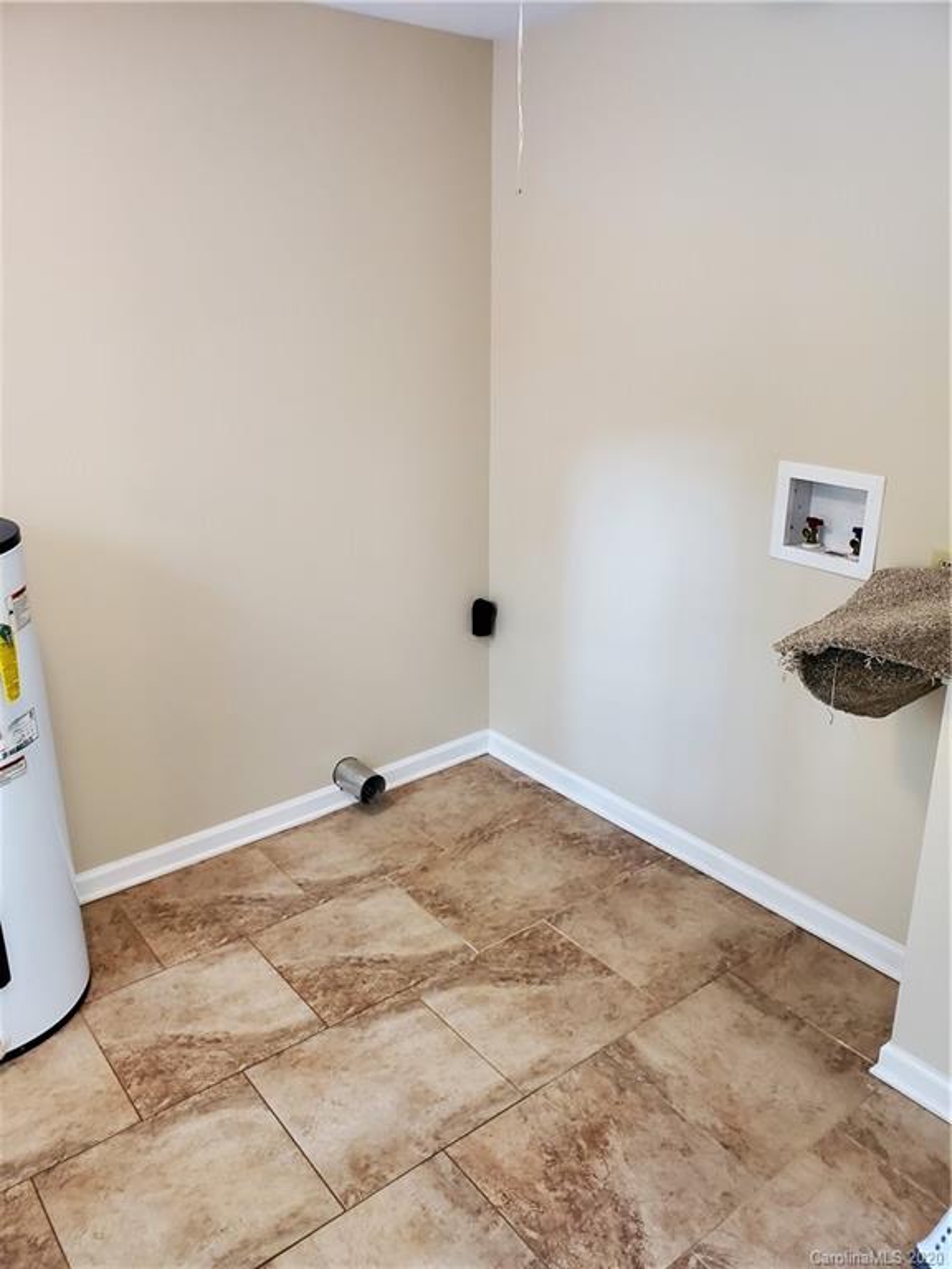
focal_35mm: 26
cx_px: 476
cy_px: 634
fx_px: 953
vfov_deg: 67.3
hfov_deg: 53.1
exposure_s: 1/39
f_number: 2.4
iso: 500
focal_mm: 4.3
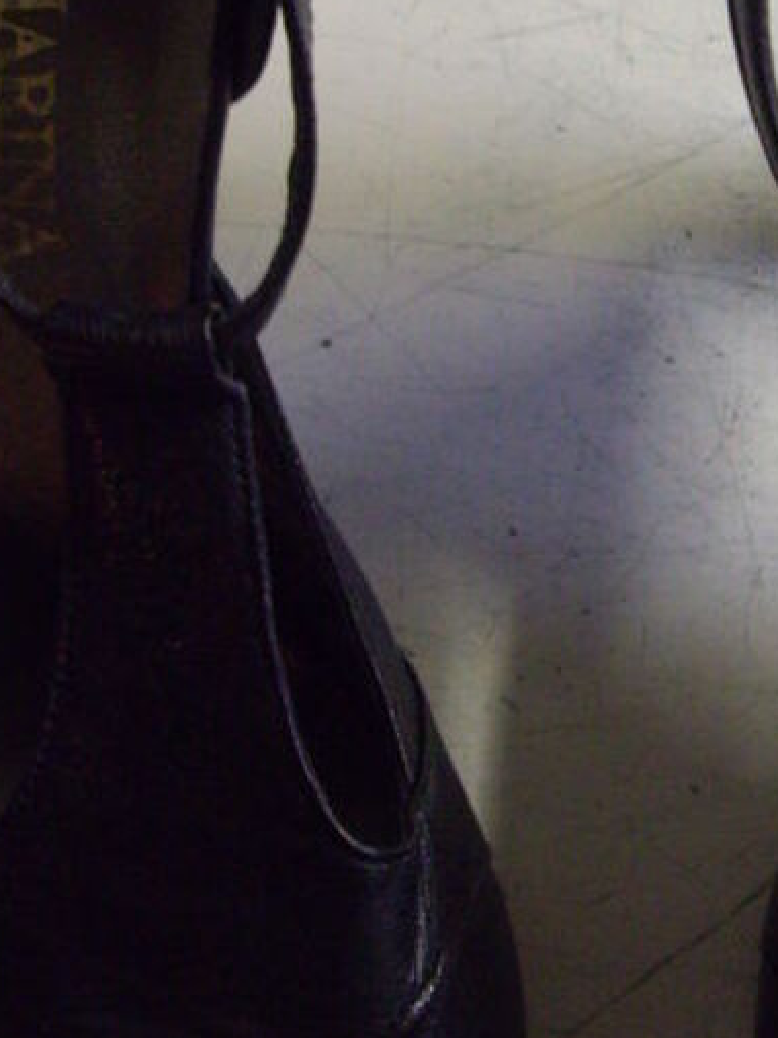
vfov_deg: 19.6
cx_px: 602
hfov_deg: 14.7
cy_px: 525
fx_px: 2998
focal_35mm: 100
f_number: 2.7
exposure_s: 1/5
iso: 200
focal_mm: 6.2
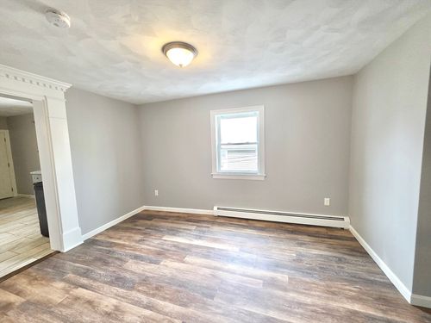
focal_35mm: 13
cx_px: 216
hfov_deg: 106.2
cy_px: 162
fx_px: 162
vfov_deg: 89.9
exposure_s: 1/120
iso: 320
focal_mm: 2.2
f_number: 1.9
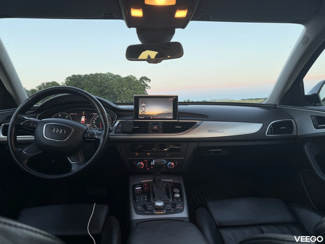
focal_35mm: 24
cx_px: 162
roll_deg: +2.6
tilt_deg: -4.5
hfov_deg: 71.6
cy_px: 122
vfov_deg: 56.8
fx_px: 225
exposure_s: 1/120
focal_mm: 6.76
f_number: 1.78
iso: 100
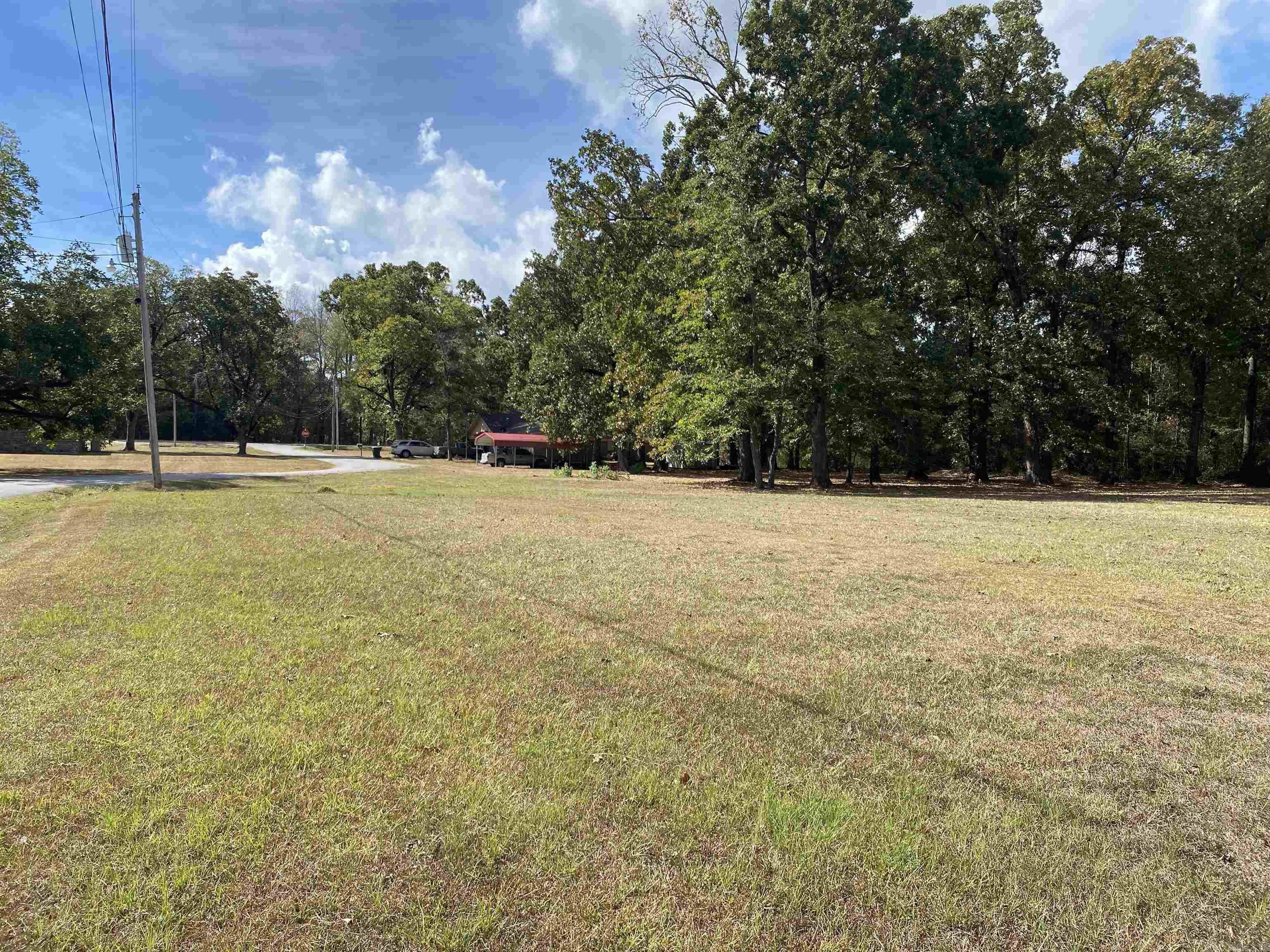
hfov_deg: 67.3
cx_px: 635
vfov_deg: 53.1
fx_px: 954
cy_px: 476
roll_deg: +0.7
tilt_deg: -3.4
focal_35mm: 26
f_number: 1.8
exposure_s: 1/1996
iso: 32
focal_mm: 4.25
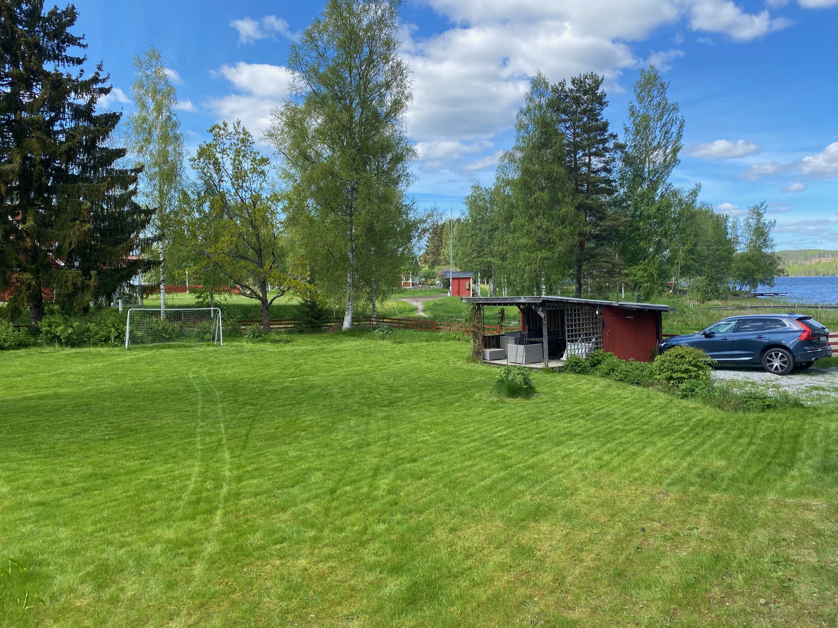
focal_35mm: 26
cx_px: 419
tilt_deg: -3.5
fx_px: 629
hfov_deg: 67.3
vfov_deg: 53.0
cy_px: 314
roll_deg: +1.2
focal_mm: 4.25
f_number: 1.8
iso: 32
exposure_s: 1/1072
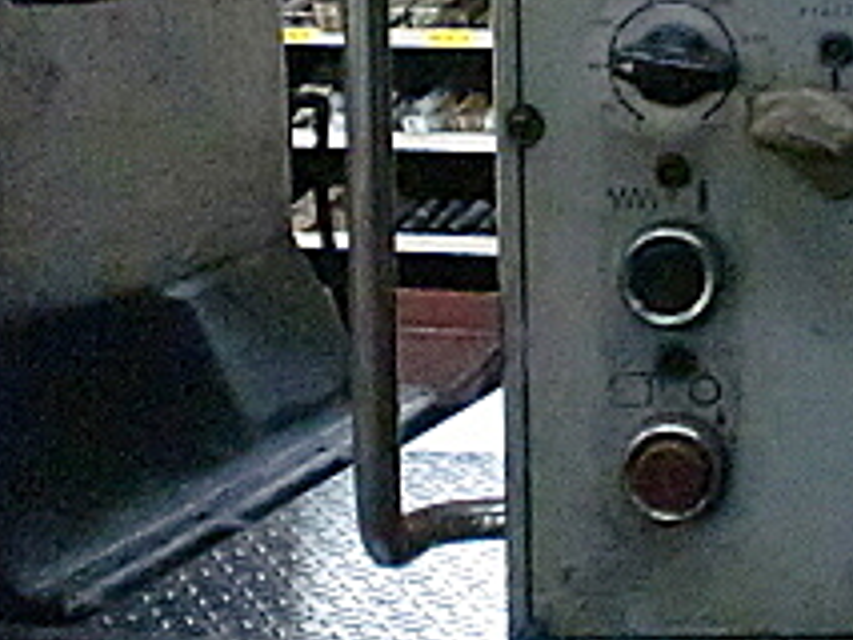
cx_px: 1109
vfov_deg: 13.9
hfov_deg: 17.5
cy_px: -24
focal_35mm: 105
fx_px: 2589
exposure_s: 1/30
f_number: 3.1
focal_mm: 6.3
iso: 1600
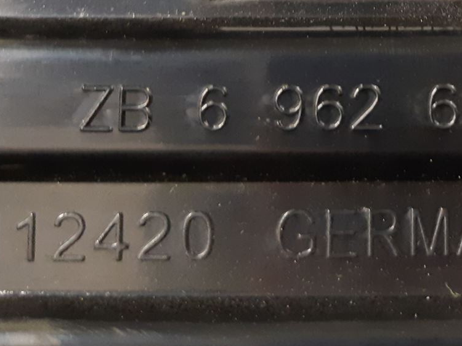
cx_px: 458
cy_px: -110
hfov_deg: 26.0
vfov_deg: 19.1
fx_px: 947
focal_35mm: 71
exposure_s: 1/25
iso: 200
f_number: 1.7
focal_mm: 3.93
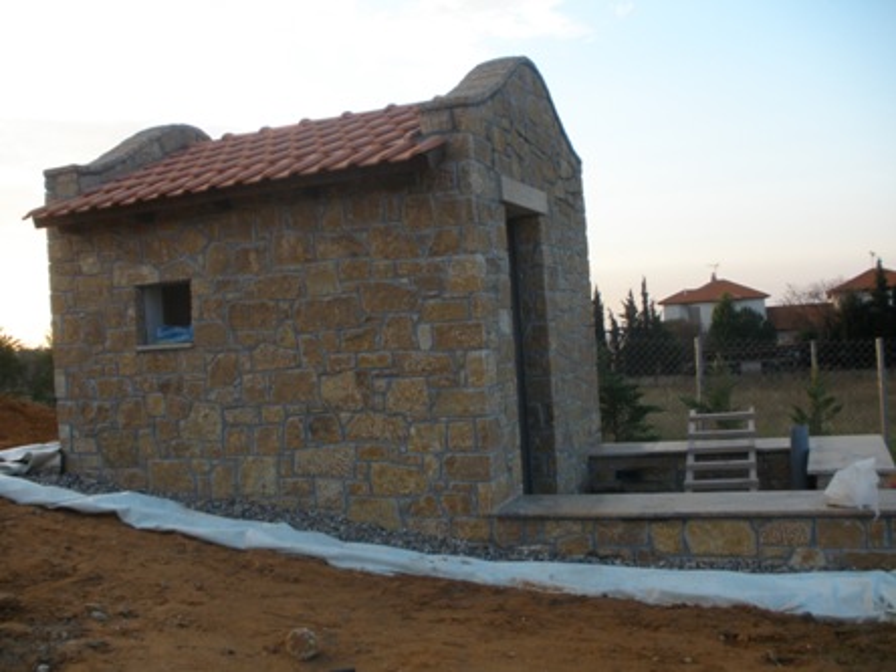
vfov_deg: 39.7
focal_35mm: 36
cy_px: 336
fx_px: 932
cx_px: 448
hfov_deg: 51.4
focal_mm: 6.3
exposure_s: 1/80
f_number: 3.5
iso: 80
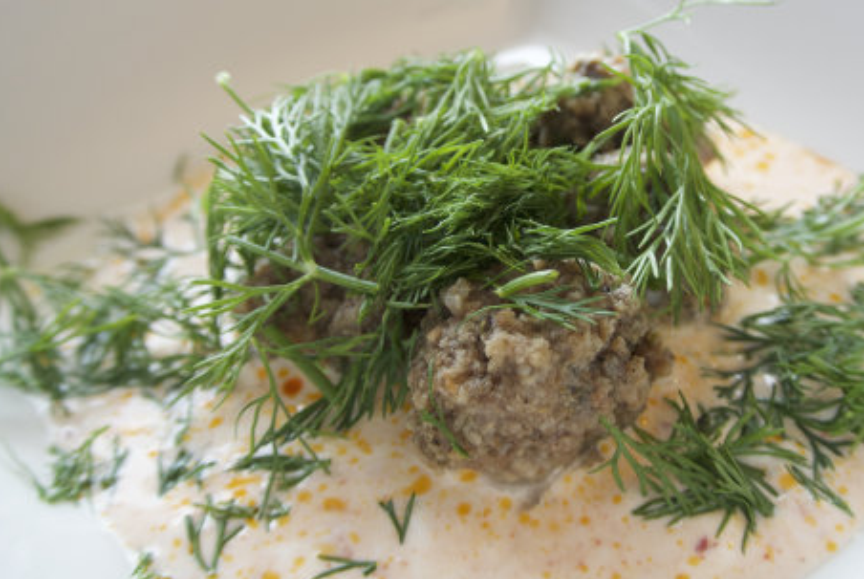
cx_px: 533
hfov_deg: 42.4
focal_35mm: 46
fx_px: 1106
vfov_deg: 29.2
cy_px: 208
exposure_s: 1/80
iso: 200
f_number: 3.8
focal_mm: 12.7
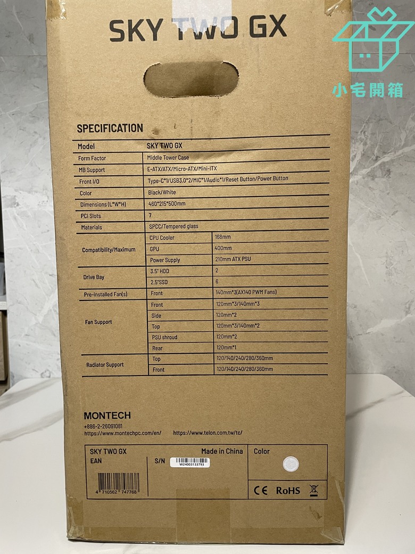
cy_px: 277
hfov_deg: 53.1
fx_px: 416
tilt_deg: -5.2
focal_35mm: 26
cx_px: 208
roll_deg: -0.3
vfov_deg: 67.3
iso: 125
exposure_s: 1/60
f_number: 1.6
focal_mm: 4.2
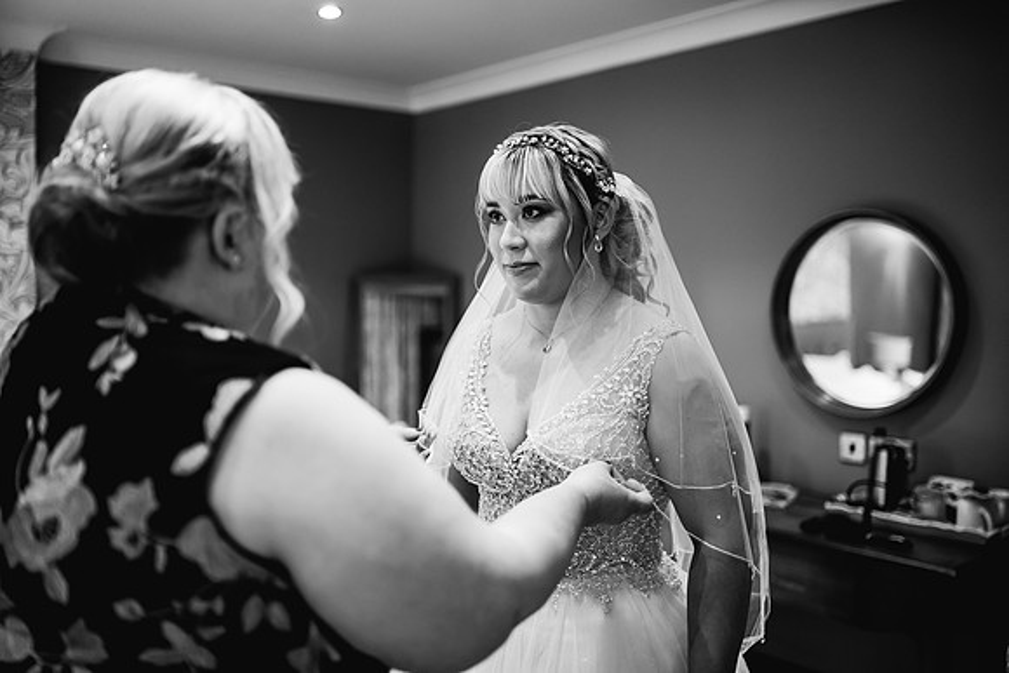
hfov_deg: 54.4
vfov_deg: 37.9
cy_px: 336
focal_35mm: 35
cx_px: 504
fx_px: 981
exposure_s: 1/250
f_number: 1.4
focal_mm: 35
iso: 800
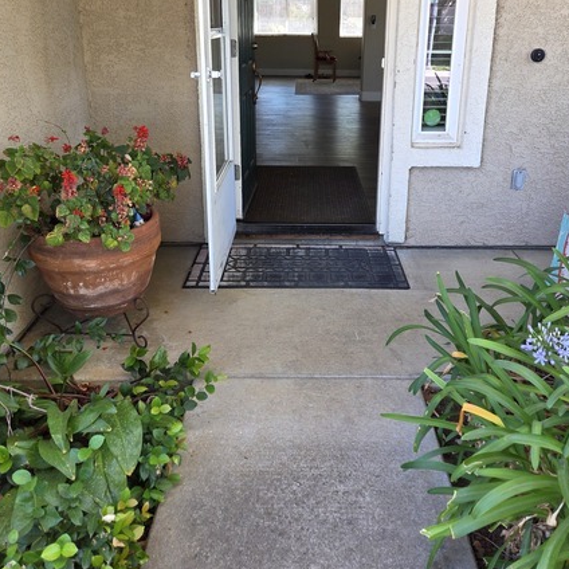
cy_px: 203
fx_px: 595
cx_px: 301
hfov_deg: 51.1
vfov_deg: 50.4
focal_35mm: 32
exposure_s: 1/180
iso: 80
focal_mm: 5.4
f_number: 1.8
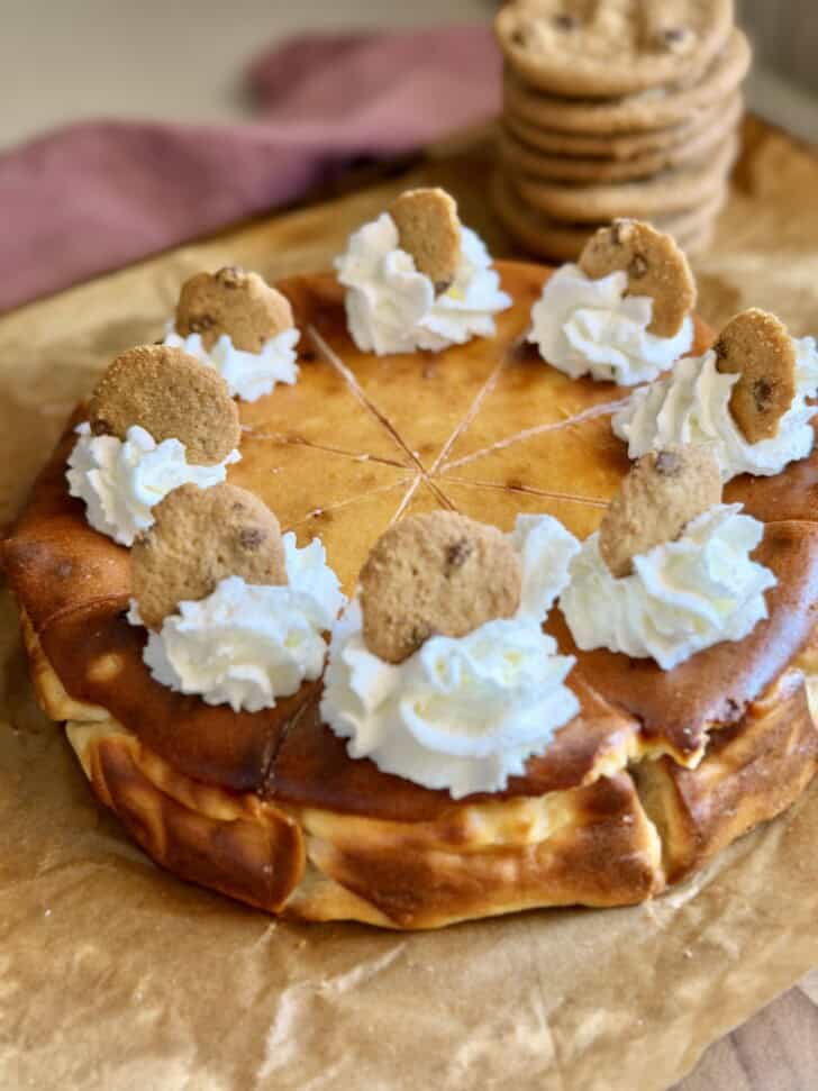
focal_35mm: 48
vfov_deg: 39.7
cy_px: 546
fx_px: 1513
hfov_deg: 30.3
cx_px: 409
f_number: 1.8
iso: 100
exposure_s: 1/76
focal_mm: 6.8
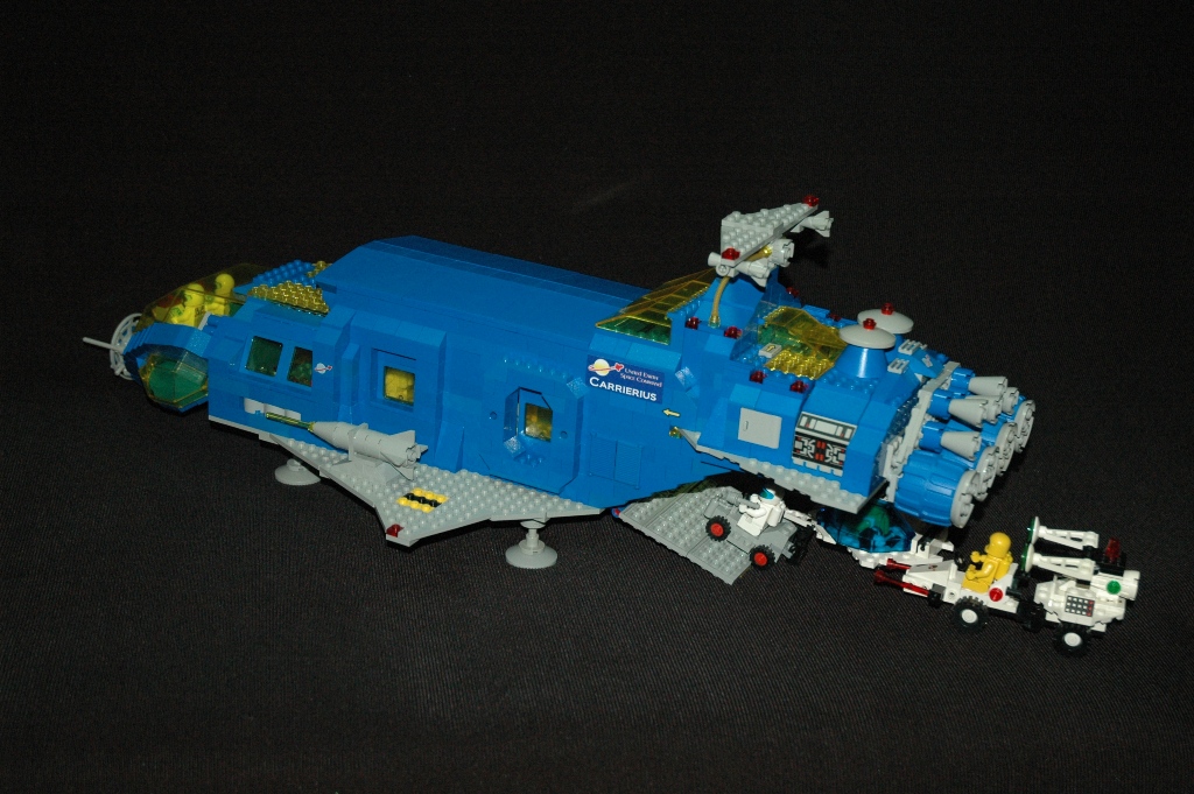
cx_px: 597
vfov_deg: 25.7
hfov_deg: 37.9
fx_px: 1740
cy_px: 397
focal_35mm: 52
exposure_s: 1/60
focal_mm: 35
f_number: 4.2
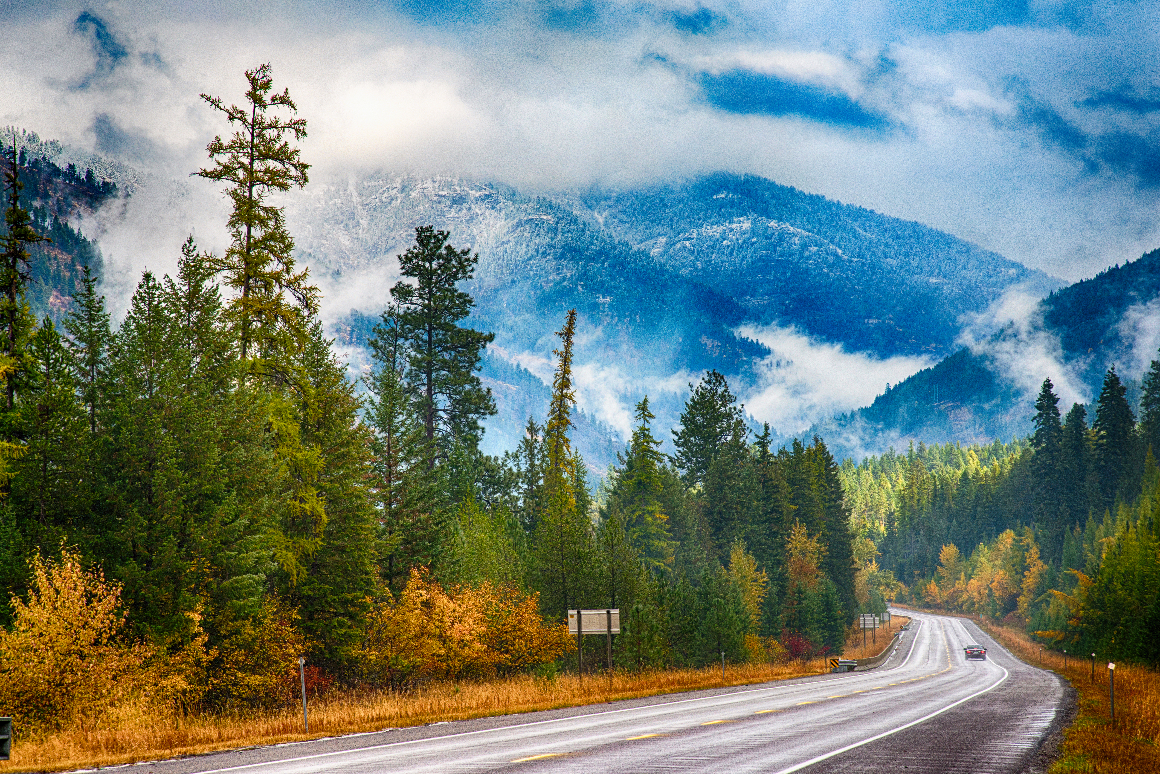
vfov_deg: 11.4
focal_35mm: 120
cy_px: 387
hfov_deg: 17.1
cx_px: 580
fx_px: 3868
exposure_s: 1/160
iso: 200
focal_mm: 120
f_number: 11
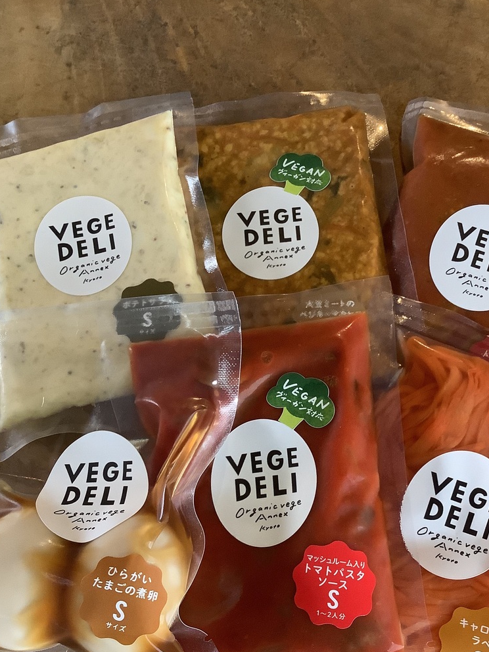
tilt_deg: -70.4
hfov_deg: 35.9
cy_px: 414
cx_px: 288
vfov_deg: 46.3
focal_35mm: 40
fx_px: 753
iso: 320
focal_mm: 3.3
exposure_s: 1/60
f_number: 2.4
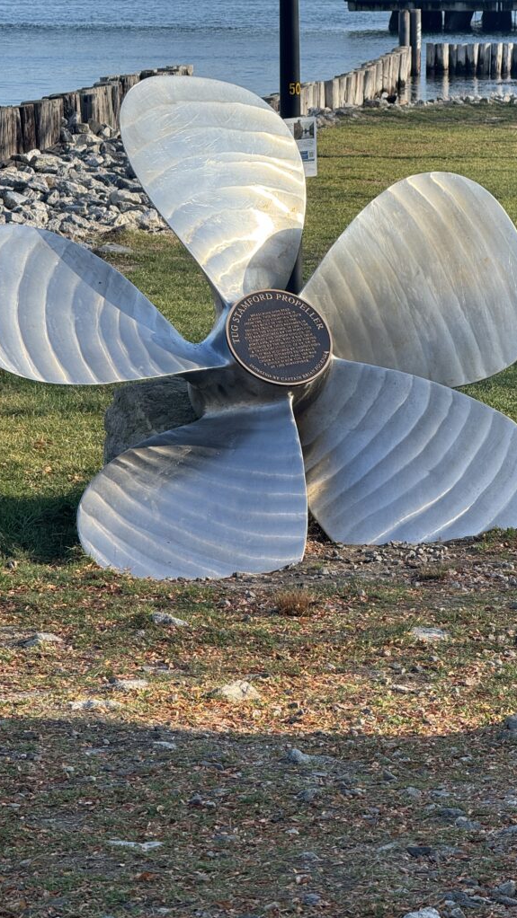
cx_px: 264
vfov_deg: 16.4
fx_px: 3192
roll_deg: -0.1
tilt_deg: -8.5
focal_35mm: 131
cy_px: 459
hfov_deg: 9.3
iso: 50
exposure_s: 1/500
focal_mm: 15.66
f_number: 2.8
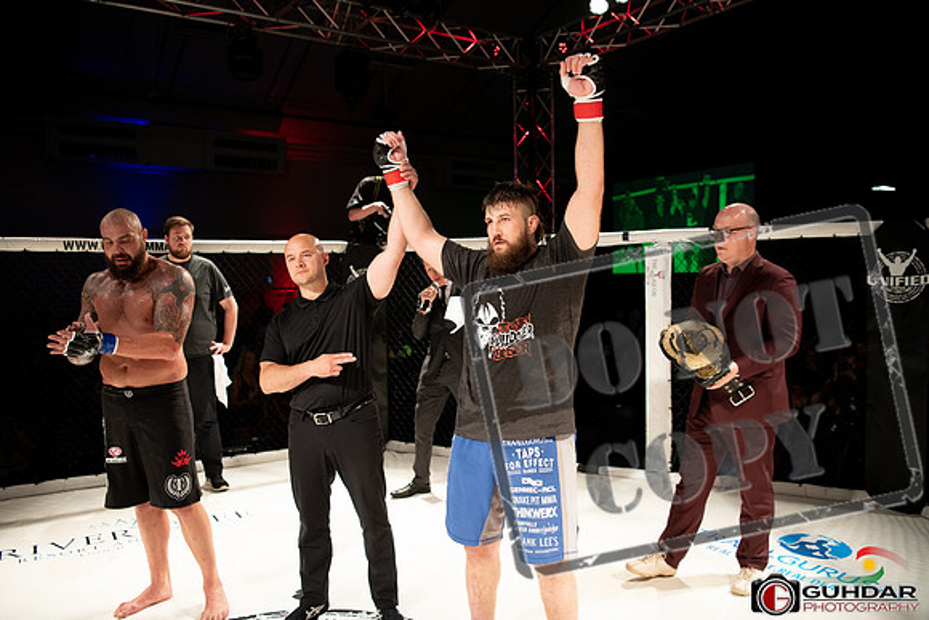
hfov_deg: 65.5
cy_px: 310
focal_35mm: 28
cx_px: 464
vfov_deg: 46.4
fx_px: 723
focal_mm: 28
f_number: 2.8
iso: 1250
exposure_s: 1/1000
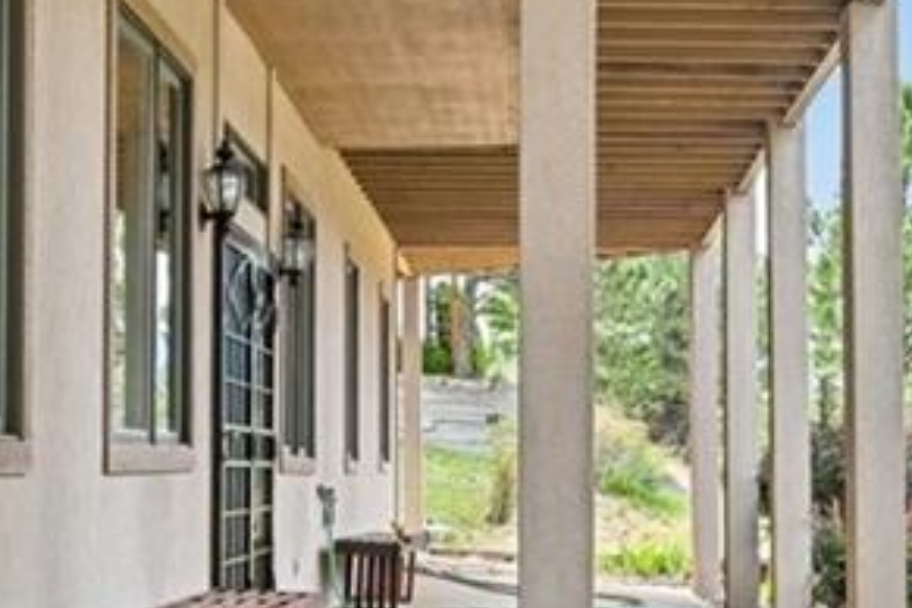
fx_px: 1951
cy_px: 448
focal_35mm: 77
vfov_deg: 17.6
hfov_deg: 26.3
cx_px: 552
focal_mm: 14
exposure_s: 1/25
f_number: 10
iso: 64
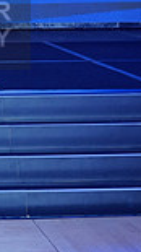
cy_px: 27
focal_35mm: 133
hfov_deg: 8.6
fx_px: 885
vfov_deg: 16.0
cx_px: -146
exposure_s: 1/320
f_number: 4
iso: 2000
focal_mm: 34
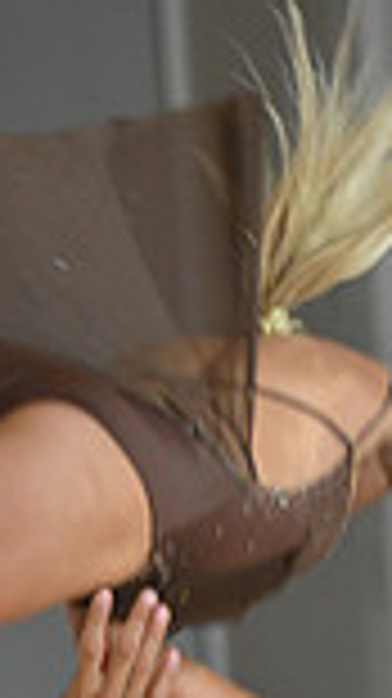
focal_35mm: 529
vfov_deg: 4.1
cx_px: 164
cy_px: 856
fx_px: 9791
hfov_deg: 2.3
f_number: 4
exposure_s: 1/250
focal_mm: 135
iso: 2000
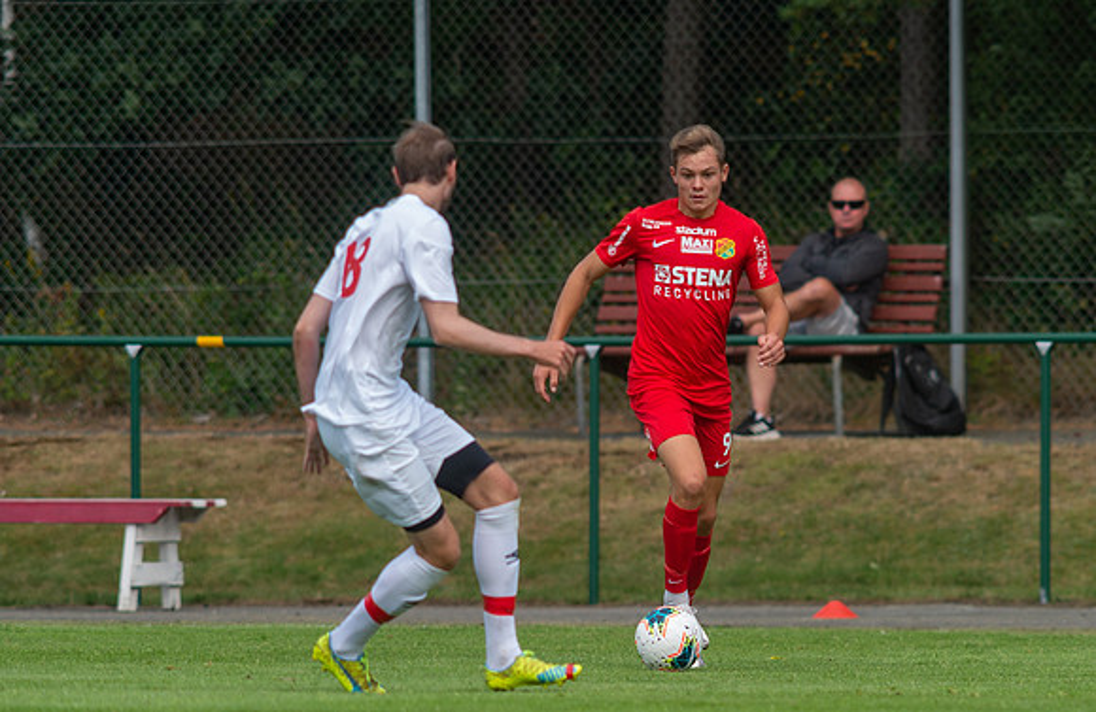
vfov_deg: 2.3
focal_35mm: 595
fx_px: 17963
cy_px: 447
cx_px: 668
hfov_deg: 3.5
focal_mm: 420
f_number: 4
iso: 500
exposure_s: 1/1250
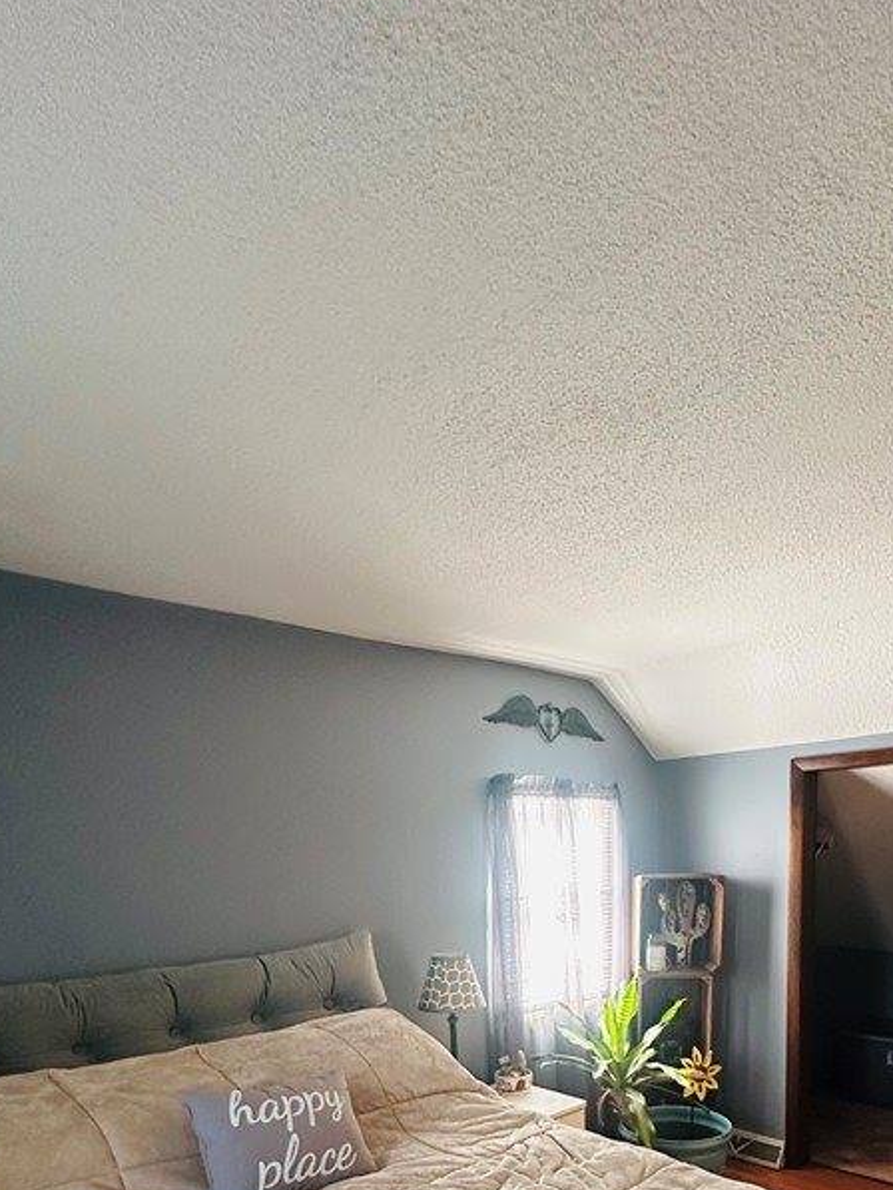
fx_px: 825
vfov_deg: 63.9
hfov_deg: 56.6
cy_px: 989
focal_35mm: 24
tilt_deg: -8.6
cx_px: 516
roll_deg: +1.8
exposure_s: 1/60
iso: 400
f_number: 2.2
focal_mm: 2.22
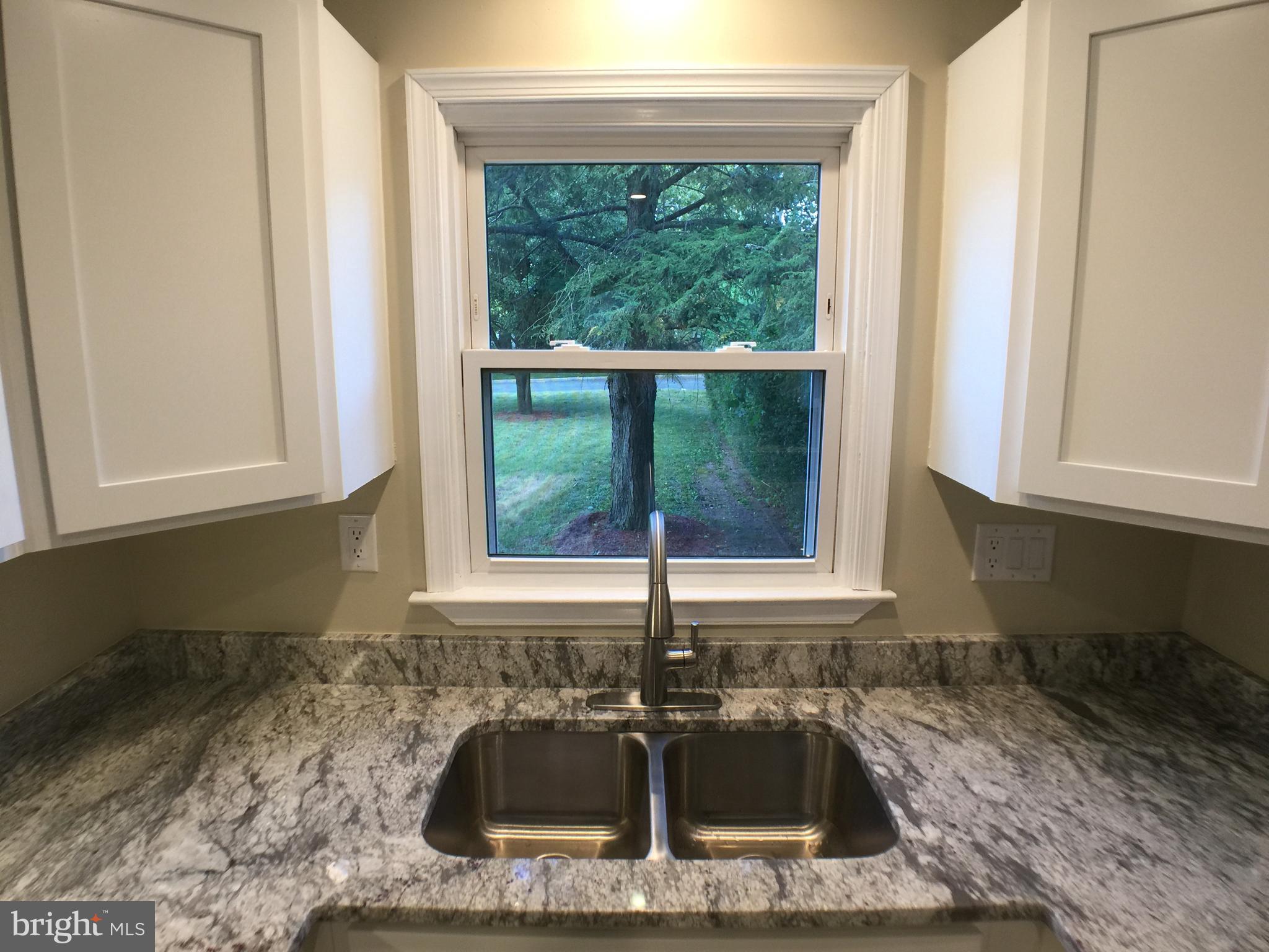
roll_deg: -0.8
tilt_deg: -9.7
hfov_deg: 61.7
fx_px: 1063
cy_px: 476
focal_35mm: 29
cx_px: 634
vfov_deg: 48.2
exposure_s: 1/30
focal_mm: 4.15
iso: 32
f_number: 2.2
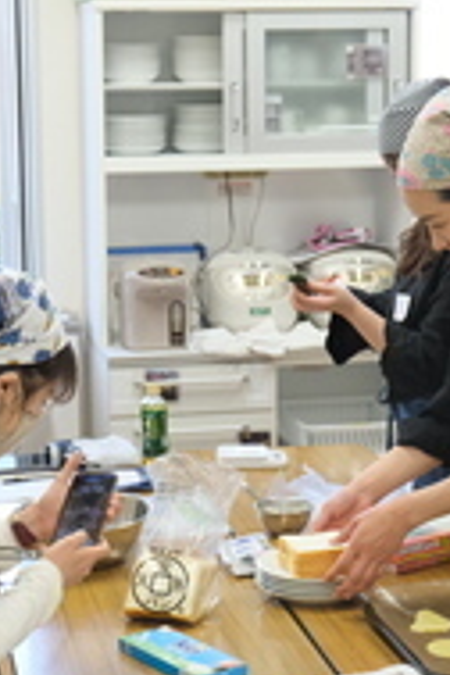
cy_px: 348
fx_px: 1669
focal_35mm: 89
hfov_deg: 15.4
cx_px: 214
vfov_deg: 22.9
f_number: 4.5
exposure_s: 1/320
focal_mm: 28
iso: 3200
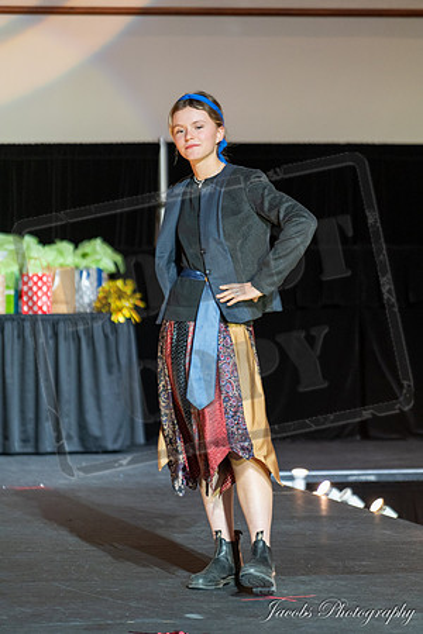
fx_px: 3525
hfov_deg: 6.9
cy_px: 317
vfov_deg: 10.3
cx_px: 212
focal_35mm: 200
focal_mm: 200
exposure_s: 1/320
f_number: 4
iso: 3200
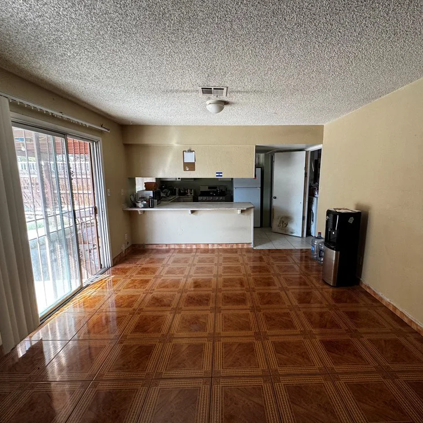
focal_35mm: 17
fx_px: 235
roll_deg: +0.2
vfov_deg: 84.0
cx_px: 229
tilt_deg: -8.6
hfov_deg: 83.8
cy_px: 212
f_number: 2.2
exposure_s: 1/99
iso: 160
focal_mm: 2.22
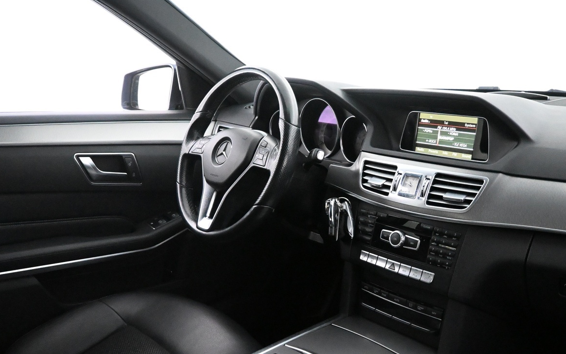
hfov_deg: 56.4
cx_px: 333
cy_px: 230
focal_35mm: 34
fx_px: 524
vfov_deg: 36.9
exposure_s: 1/60
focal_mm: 16
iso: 9000
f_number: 3.5
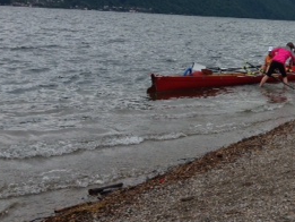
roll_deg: -2.1
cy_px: 31
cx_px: 329
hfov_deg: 22.7
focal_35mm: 81
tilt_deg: -3.1
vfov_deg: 18.0
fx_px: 691
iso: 50
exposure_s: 1/1506
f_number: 2.4
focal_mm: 4.12
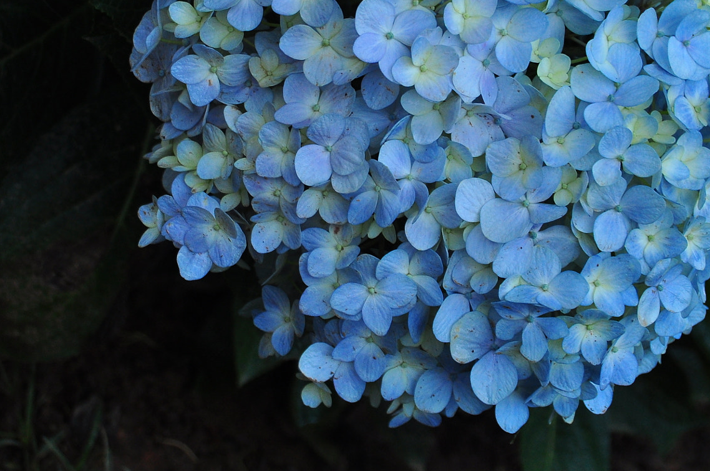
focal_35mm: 108
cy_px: 113
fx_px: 2128
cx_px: 296
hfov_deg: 18.9
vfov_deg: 12.6
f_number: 5.6
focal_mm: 40
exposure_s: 1/25
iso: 400
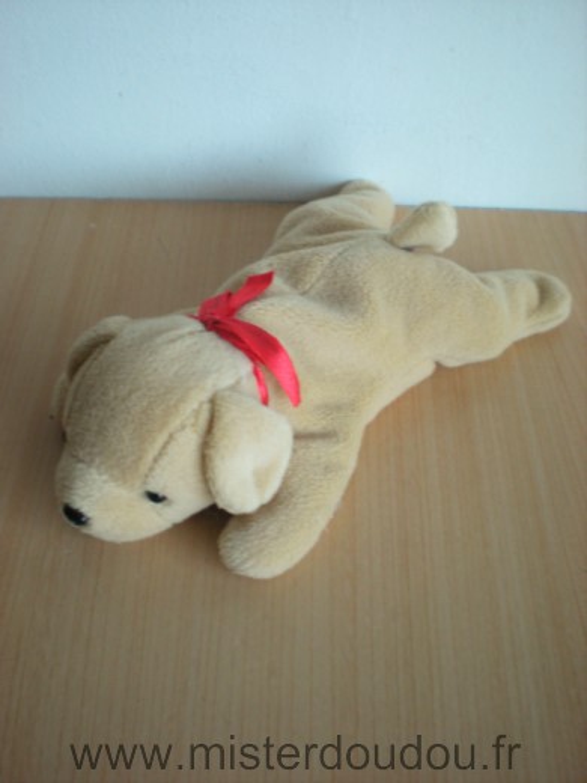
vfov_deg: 49.0
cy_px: 392
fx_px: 859
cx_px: 294
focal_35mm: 38
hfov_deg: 37.7
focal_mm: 6.3
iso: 200
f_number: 3.1
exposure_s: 1/13.7
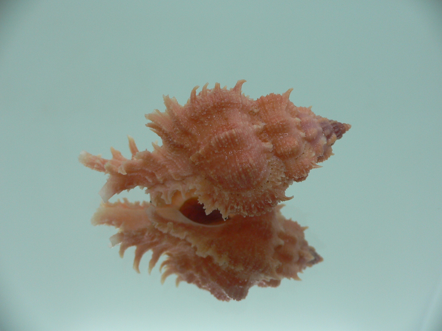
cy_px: 166
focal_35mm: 35
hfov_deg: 52.6
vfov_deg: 40.7
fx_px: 447
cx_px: 221
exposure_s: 1/60
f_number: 2.8
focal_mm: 4.6
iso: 80
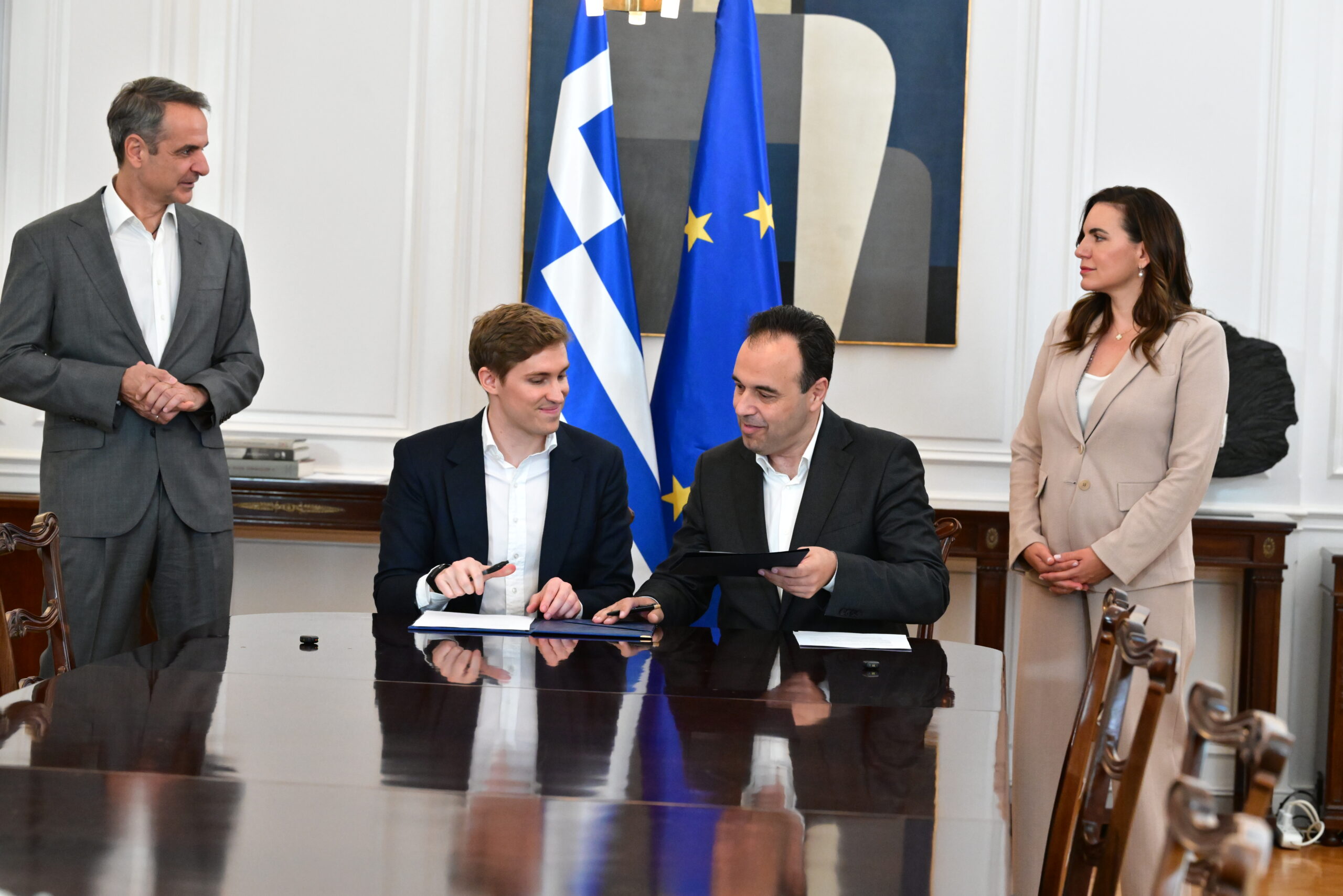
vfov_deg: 14.0
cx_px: 672
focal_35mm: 98
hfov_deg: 20.8
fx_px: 3656
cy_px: 448
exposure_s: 1/320
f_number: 6.3
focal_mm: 98
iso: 8000
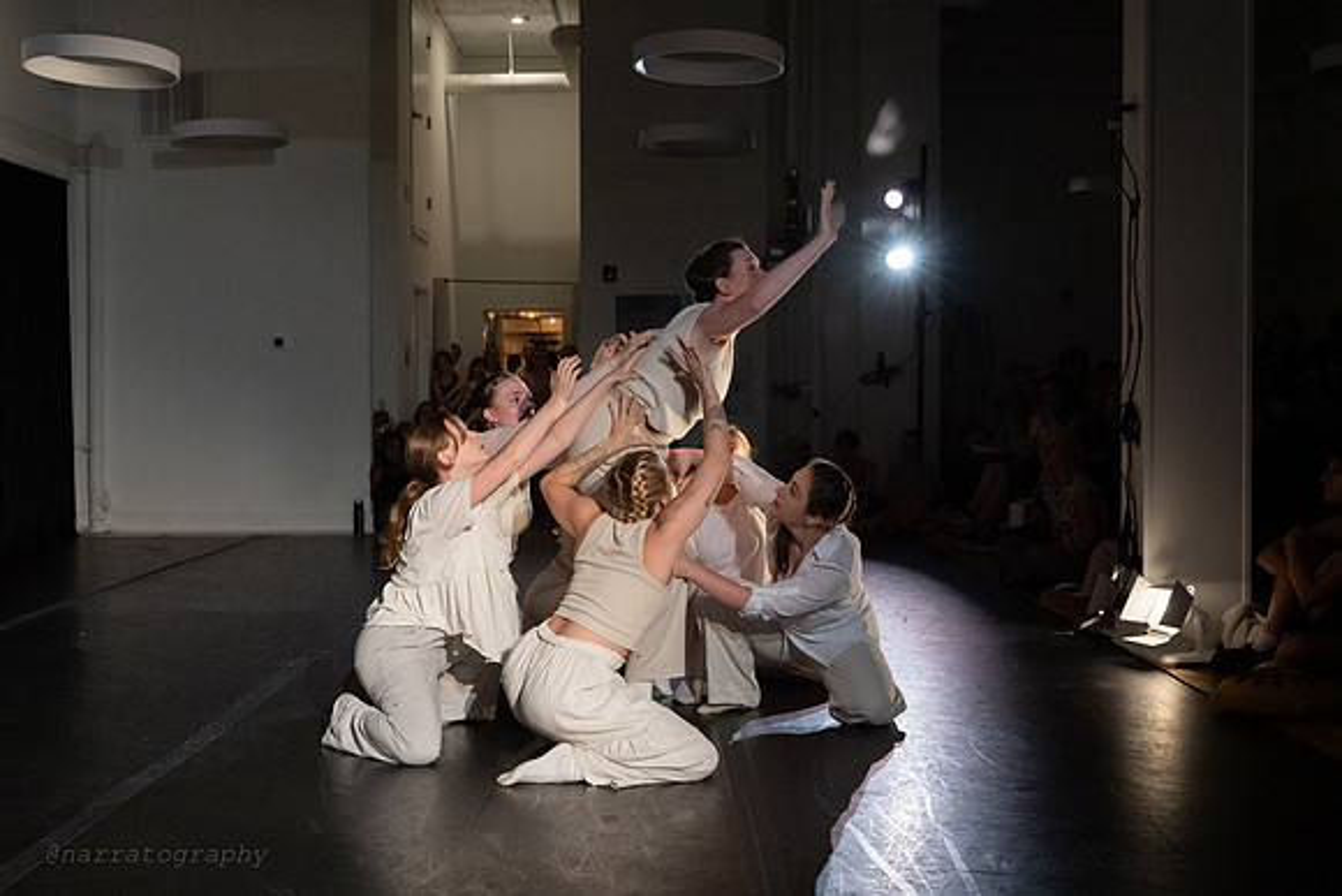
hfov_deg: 45.0
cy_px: 421
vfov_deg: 30.9
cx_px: 649
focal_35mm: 43
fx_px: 1618
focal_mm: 38
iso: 6400
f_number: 4.5
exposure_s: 1/500
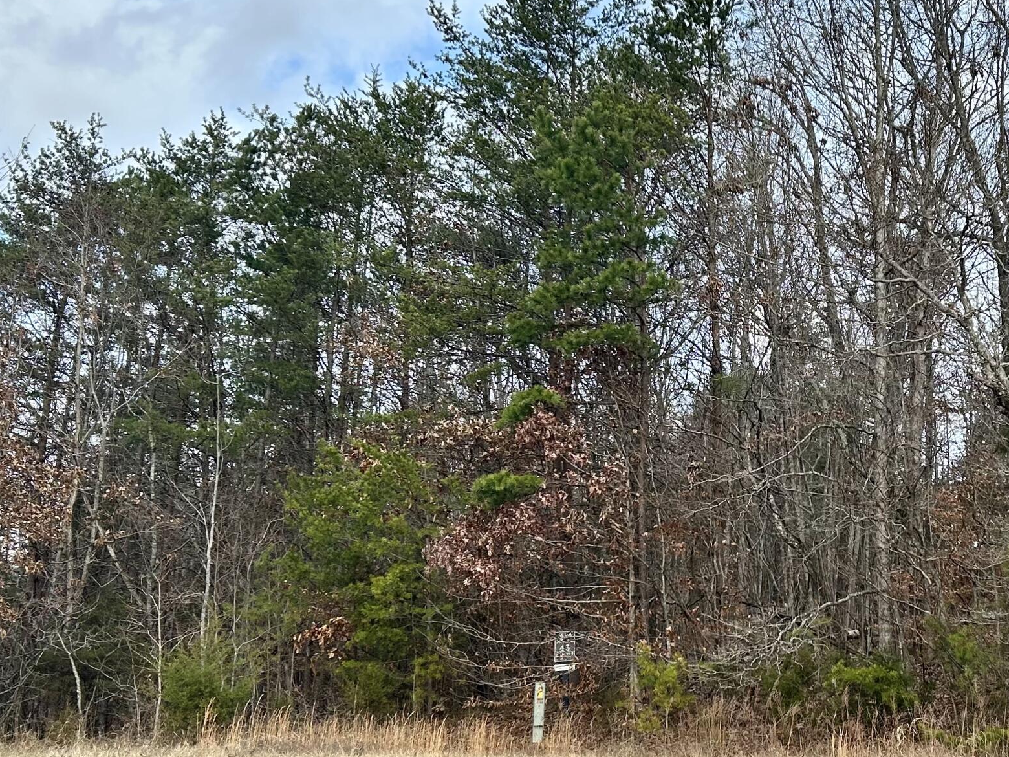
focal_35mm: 50
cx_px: 791
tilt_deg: +13.1
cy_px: 368
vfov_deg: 29.1
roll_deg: -2.3
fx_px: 1457
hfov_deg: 37.0
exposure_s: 1/1597
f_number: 1.5
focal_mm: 5.7
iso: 50
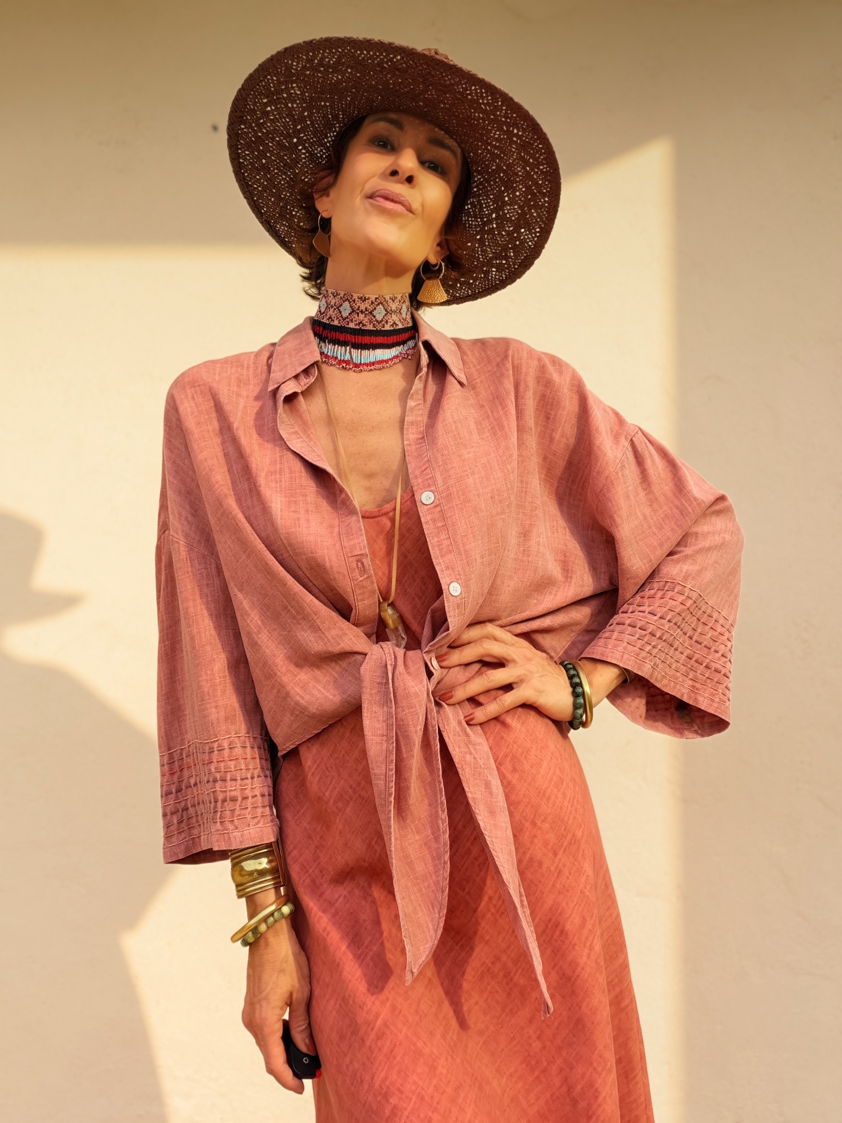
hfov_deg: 46.8
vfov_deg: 60.0
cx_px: 421
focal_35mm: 30
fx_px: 973
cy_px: 562
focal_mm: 2.71
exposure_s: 1/454
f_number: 1.9
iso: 25
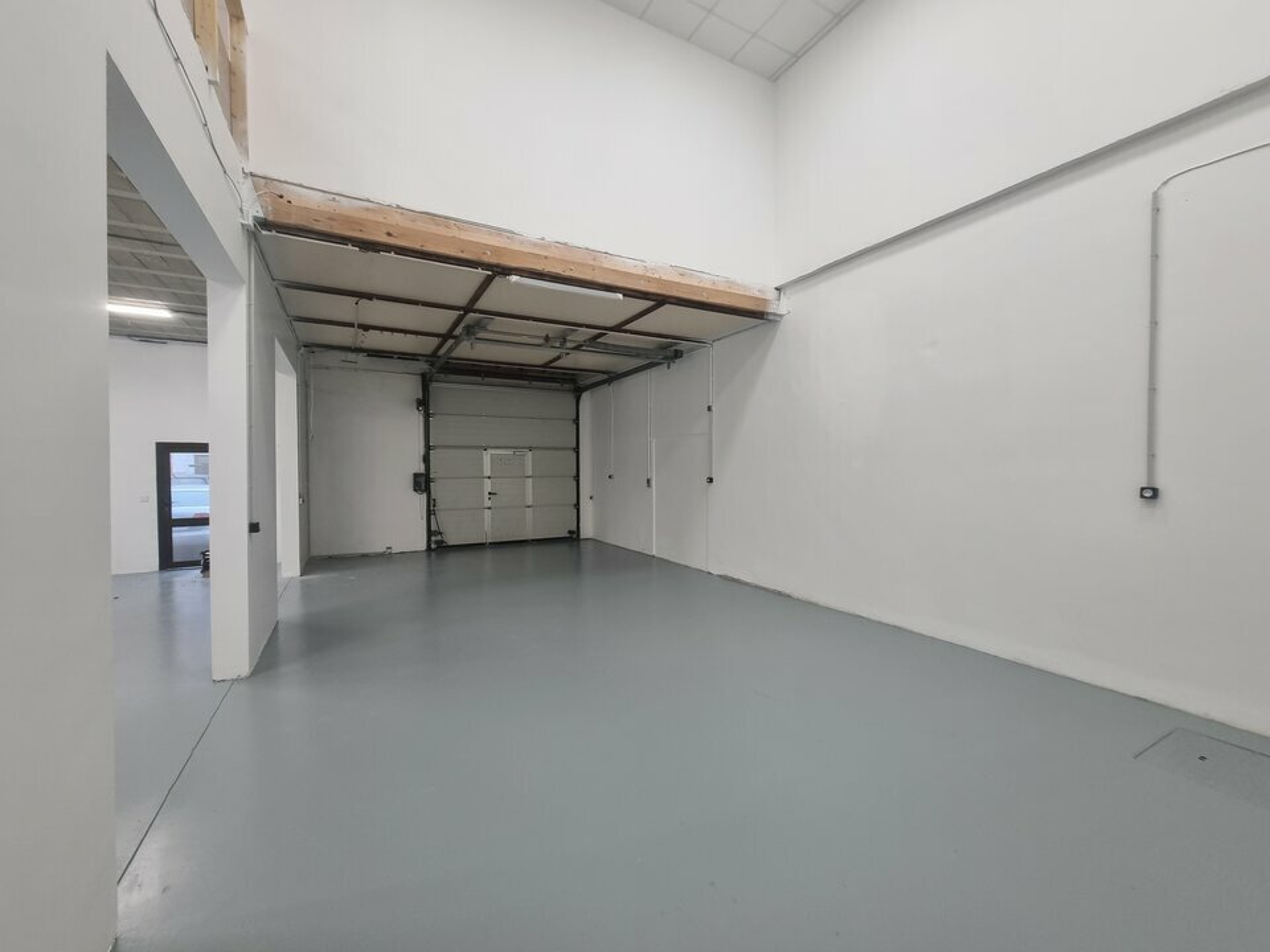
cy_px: 476
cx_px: 635
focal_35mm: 13
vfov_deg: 89.9
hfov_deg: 106.2
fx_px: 477
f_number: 2.2
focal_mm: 2.2
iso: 100
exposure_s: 1/50
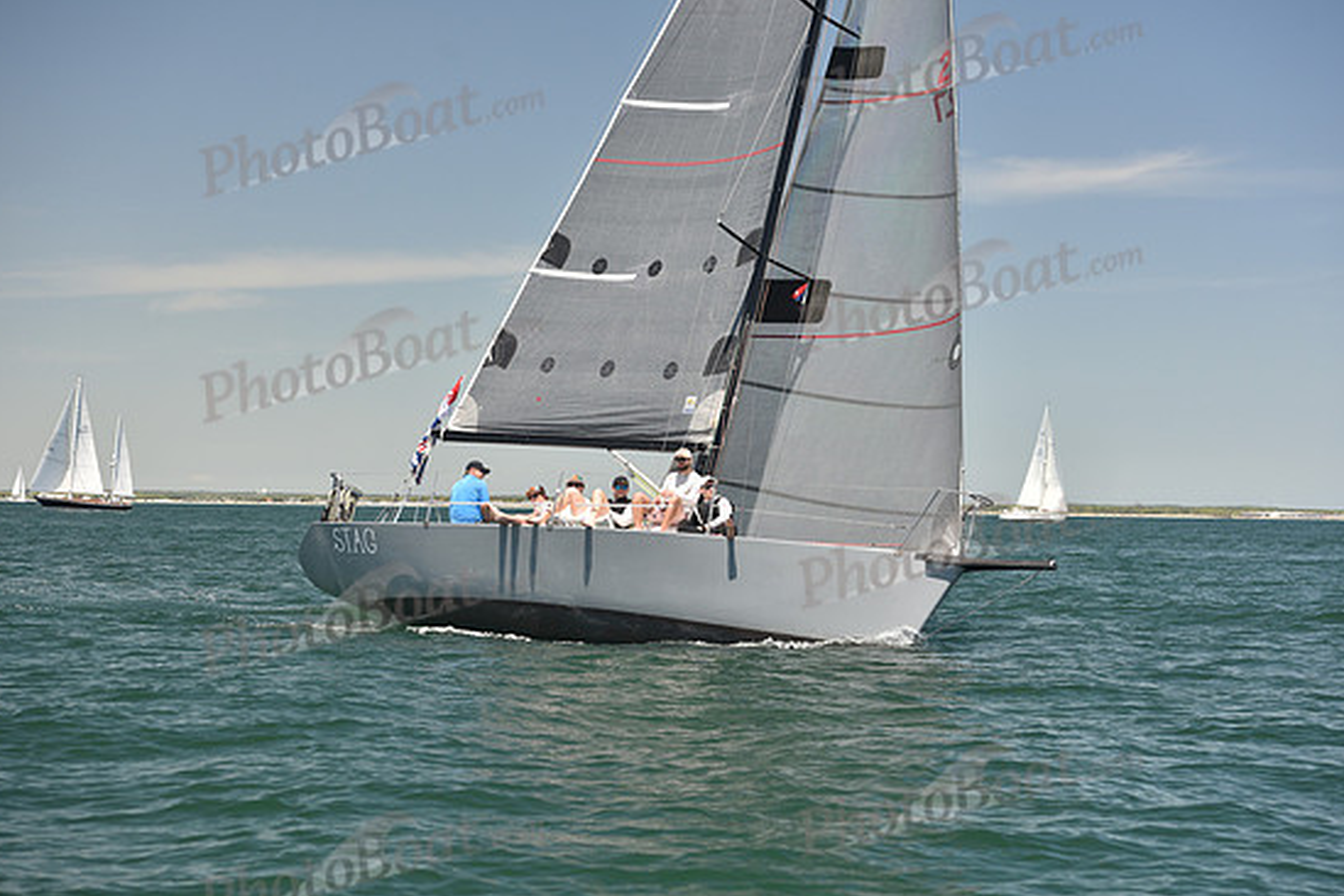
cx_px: 673
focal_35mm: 74
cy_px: 452
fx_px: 2762
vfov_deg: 18.4
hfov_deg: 27.3
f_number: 4
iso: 250
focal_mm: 70
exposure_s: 1/800
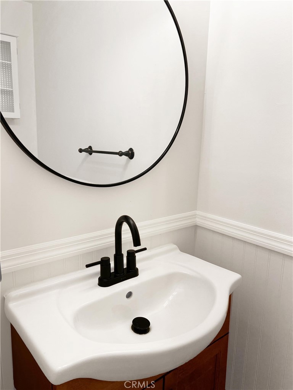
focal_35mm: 26
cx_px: 146
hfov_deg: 53.1
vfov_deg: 67.3
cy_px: 195
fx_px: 293
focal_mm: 5.7
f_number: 1.5
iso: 40
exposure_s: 1/120
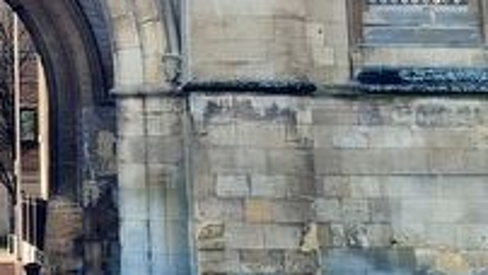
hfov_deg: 18.3
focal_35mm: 112
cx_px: -72
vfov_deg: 10.0
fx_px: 1450
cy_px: -285
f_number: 1.8
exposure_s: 1/667
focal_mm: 5.4
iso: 50
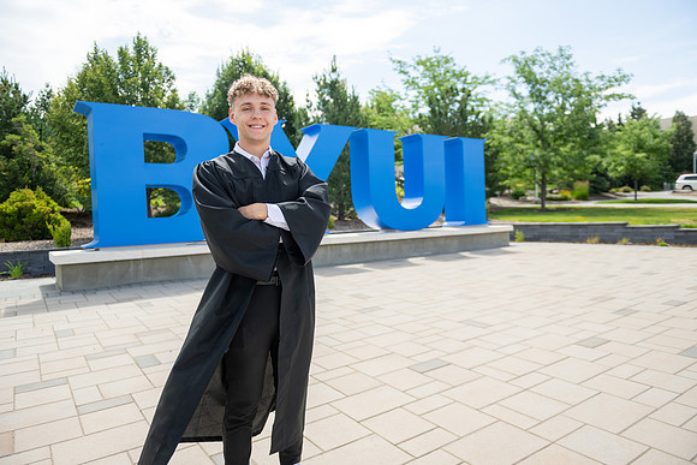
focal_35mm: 24
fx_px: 465
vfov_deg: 53.2
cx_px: 348
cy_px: 232
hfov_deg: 73.7
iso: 100
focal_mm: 24
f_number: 2.8
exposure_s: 1/1250
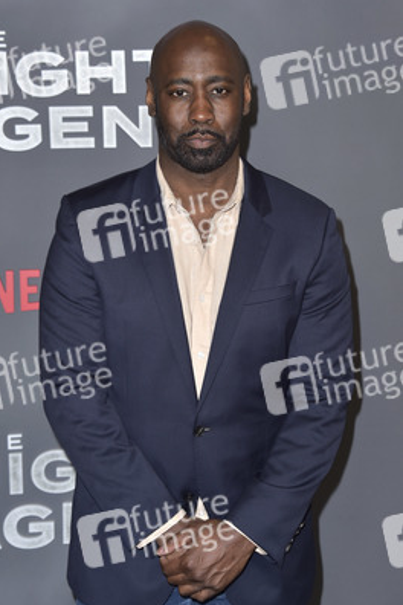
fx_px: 1528
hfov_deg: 15.0
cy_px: 302
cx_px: 201
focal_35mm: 91
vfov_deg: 22.4
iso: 400
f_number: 6.3
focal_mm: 90
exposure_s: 1/250
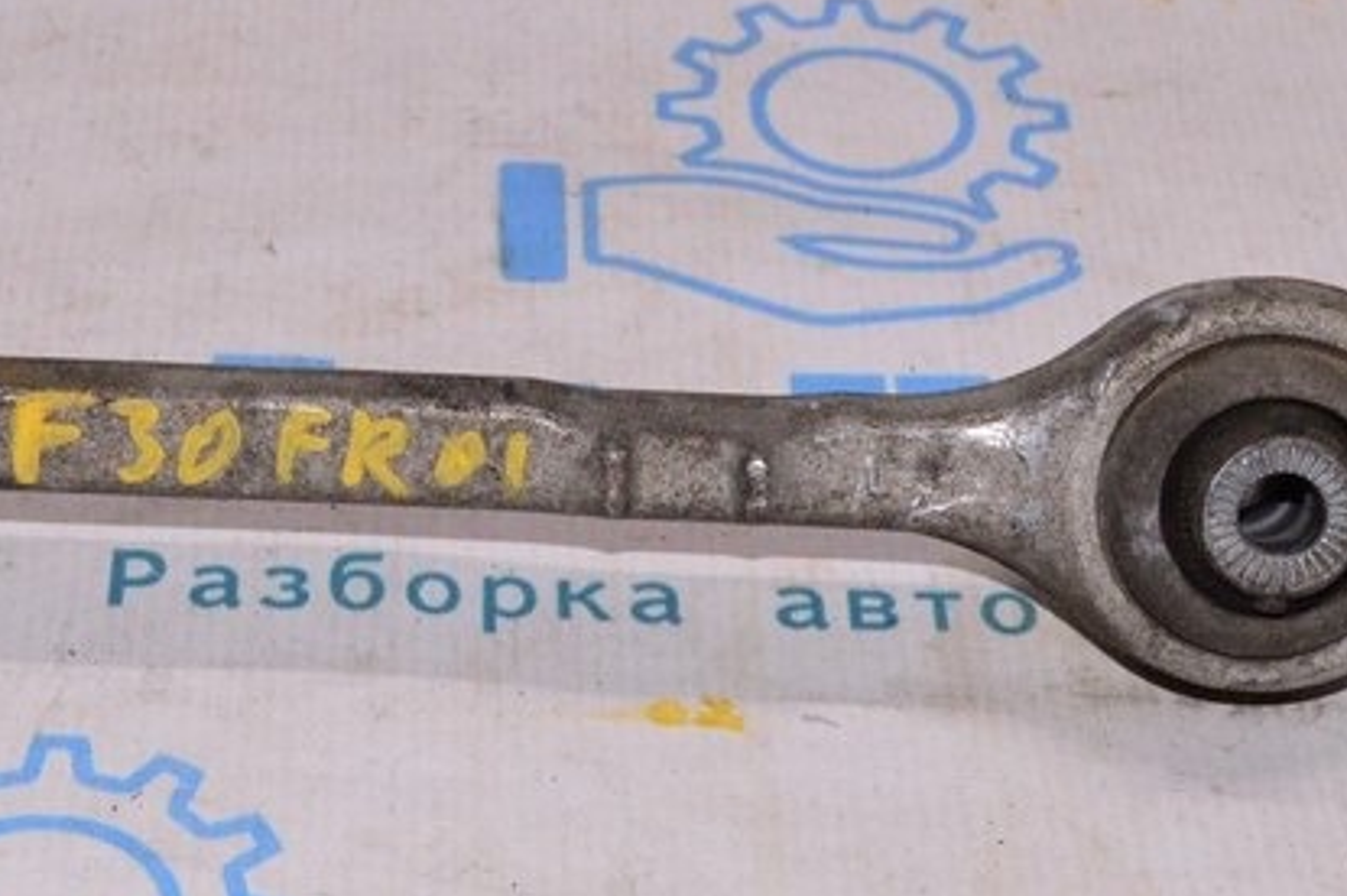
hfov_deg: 18.9
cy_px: 446
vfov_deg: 12.8
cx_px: 276
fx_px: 4009
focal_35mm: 107
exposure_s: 1/200
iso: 1600
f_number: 8
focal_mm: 29
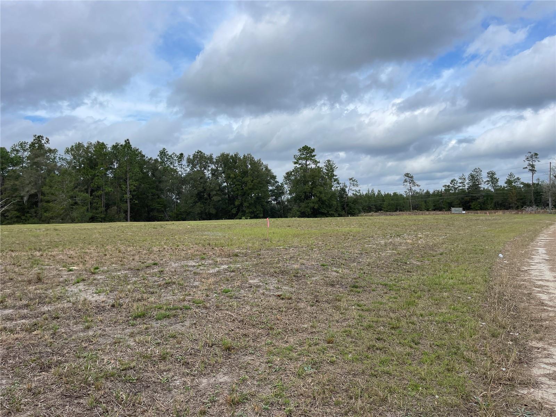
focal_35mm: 26
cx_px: 278
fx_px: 418
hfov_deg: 67.3
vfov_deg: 53.1
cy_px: 208
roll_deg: +0.7
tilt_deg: -1.3
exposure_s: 1/2857
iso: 32
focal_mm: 5.1
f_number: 1.6
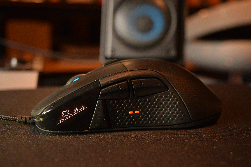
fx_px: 366
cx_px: 126
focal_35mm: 52
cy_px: 84
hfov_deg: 37.9
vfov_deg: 25.8
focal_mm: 35
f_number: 5
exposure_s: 1/50
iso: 800
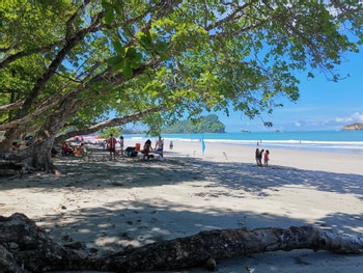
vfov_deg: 51.4
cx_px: 182
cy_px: 136
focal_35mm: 27
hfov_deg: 65.3
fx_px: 283
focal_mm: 4.75
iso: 50
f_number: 1.8
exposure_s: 1/2439
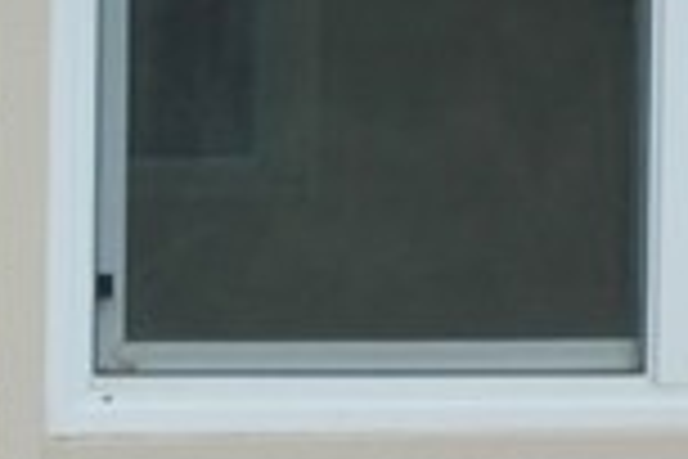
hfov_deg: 3.7
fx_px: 10536
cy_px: -176
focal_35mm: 551
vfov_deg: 2.5
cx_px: 517
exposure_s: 1/200
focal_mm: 55
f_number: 7.1
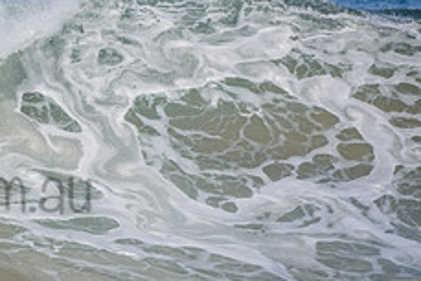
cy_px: 170
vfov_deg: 1.0
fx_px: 16873
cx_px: -103
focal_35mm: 1442
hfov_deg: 1.4
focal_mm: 380
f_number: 5.6
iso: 320
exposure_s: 1/2000
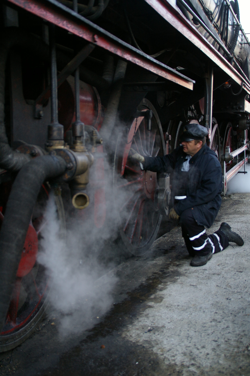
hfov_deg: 31.8
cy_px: 188
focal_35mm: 42
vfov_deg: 46.4
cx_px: 125
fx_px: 438
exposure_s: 1/180
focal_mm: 28
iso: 400
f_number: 4
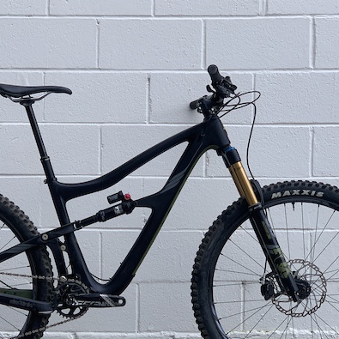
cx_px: 115
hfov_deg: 18.6
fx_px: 1030
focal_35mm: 93
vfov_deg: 18.6
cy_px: 221
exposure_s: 1/284
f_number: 2.4
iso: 16
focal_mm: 6
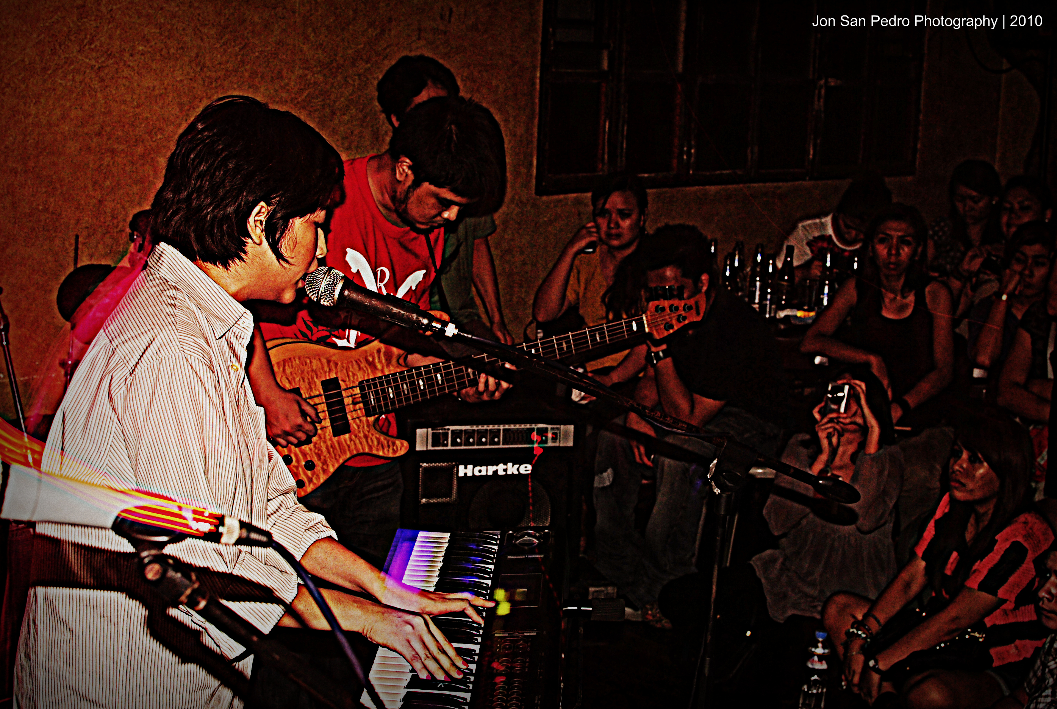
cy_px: 354
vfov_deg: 25.9
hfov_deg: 37.8
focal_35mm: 52
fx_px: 1545
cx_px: 528
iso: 200
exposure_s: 1.3
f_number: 5.6
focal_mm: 35
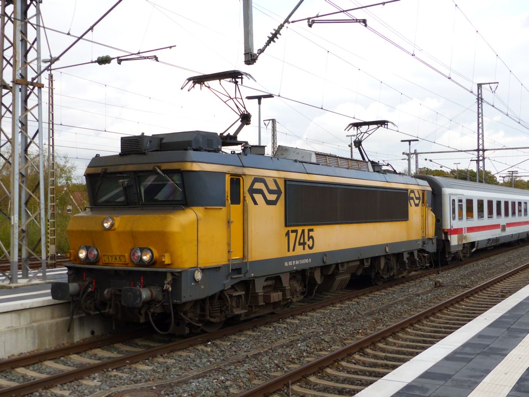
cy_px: 198
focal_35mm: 42
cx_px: 264
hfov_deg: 44.8
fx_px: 642
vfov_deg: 34.3
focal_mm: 7.6
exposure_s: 1/500
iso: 160
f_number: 2.8
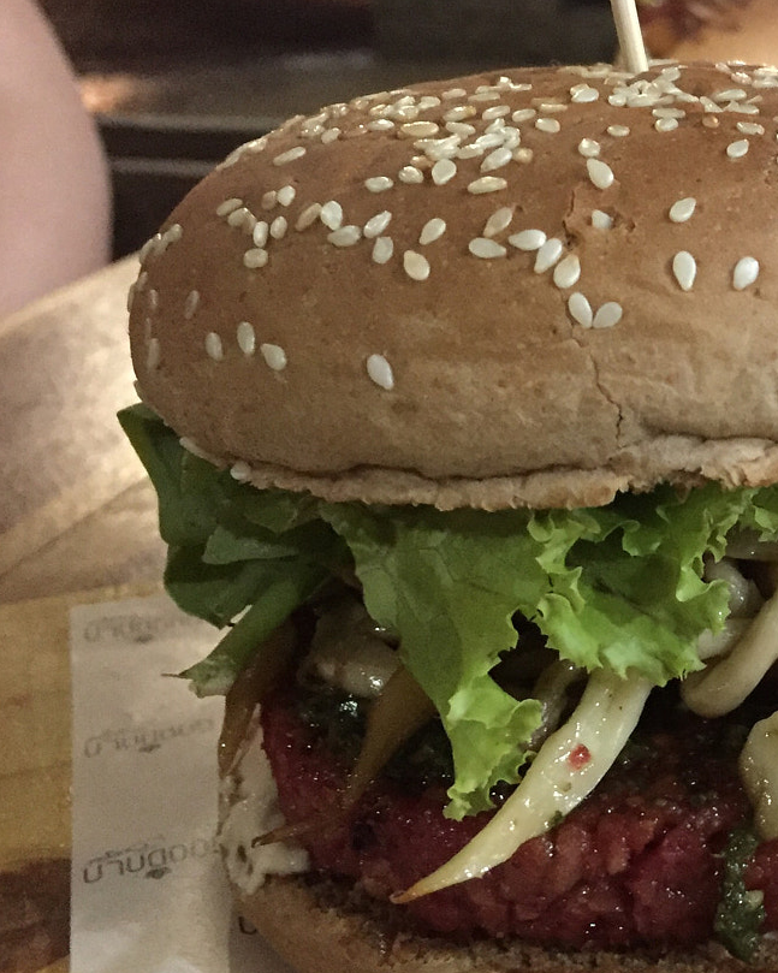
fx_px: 1612
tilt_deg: -23.4
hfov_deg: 24.6
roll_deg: -2.3
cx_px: 928
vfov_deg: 33.6
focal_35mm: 56
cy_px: 459
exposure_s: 1/15
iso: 500
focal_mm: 4.15
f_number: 2.2
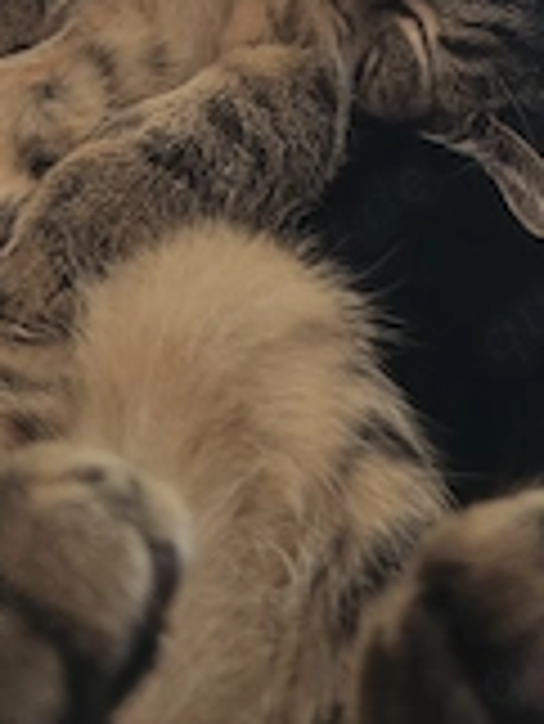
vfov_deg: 31.1
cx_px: 463
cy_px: -13
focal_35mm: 57
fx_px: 1193
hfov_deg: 25.1
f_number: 1.6
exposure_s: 1/50
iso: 80
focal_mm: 6.55
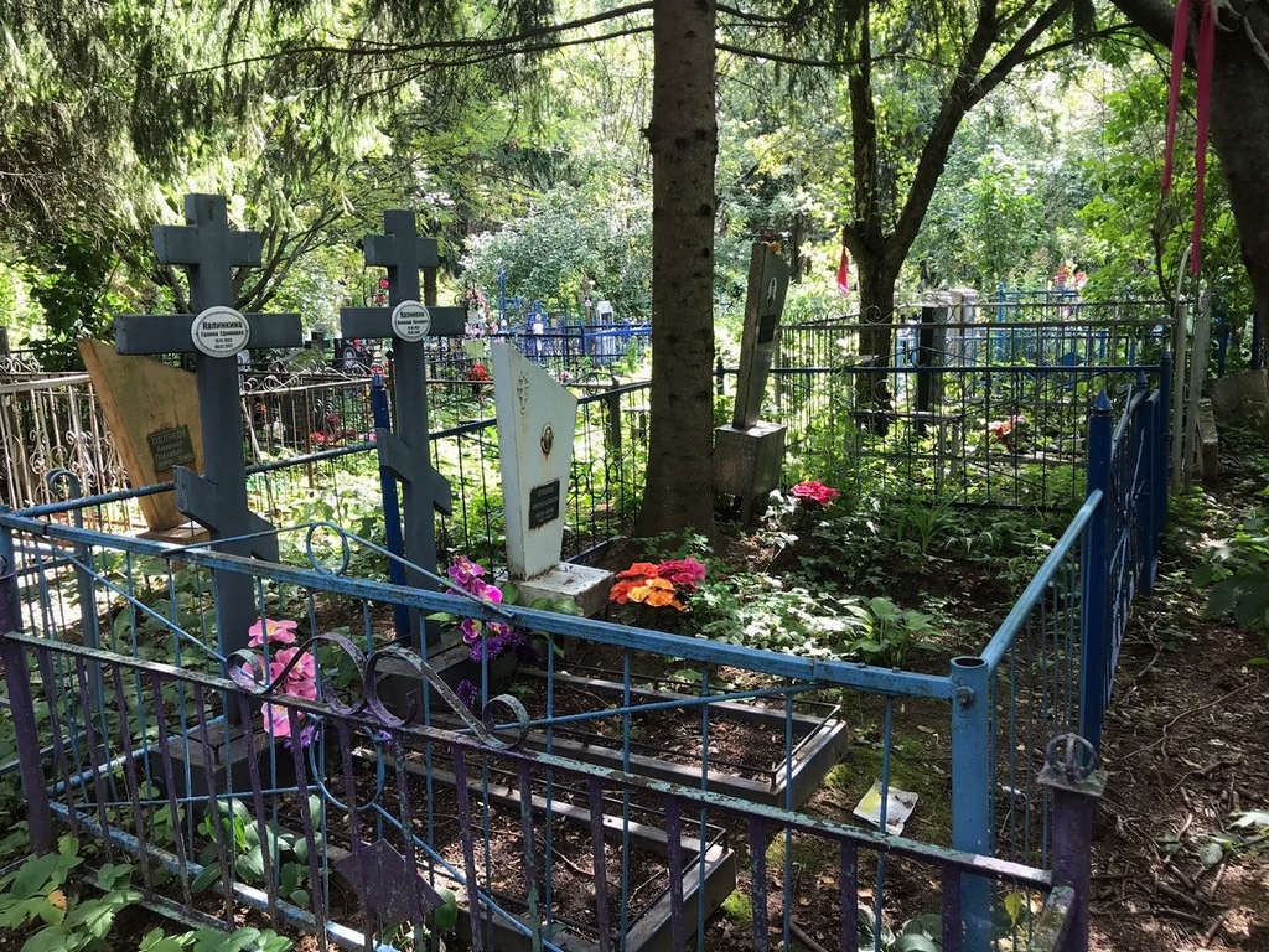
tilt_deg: -9.6
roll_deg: +1.7
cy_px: 476
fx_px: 1026
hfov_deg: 63.4
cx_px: 634
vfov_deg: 49.7
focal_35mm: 28
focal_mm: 3.99
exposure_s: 1/100
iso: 25
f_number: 1.8
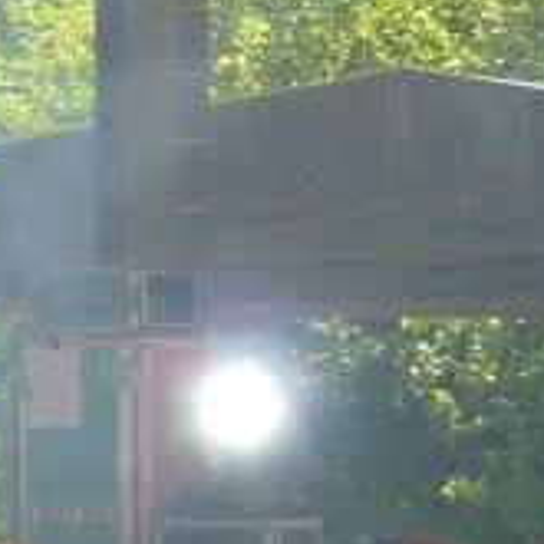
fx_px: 9157
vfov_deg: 3.4
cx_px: -204
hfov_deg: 3.4
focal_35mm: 515
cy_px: 442
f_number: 5.6
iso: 100
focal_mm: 16.4
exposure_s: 1/125
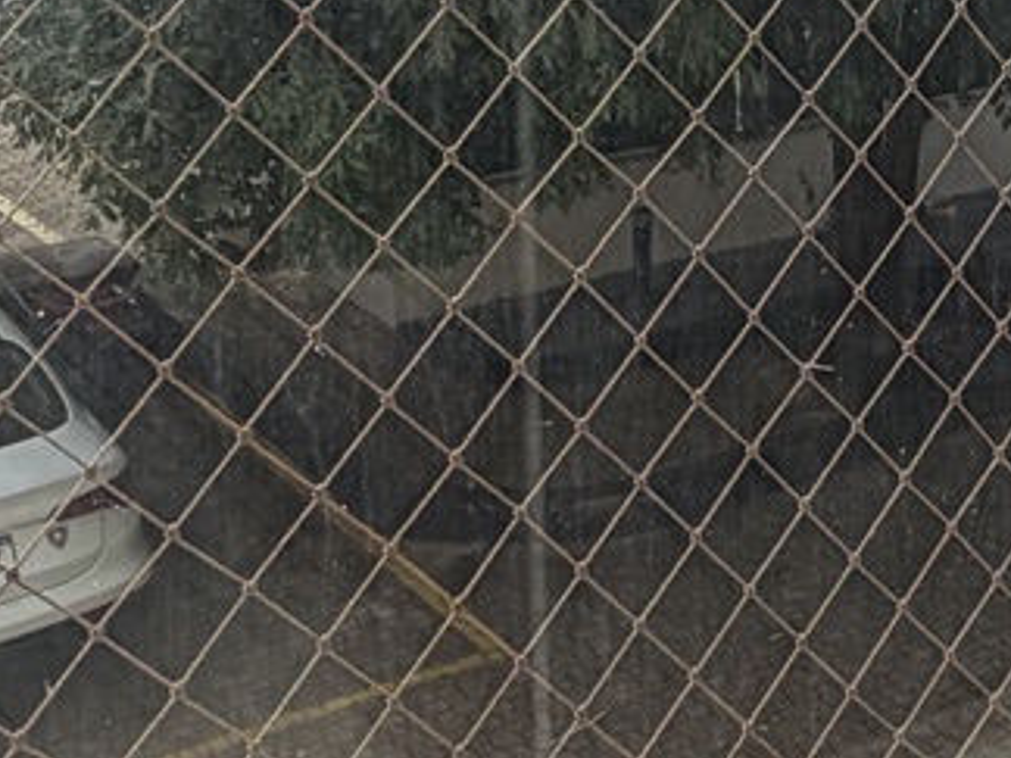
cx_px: 1267
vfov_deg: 16.8
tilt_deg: -6.0
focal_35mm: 83
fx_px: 2424
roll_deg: +0.3
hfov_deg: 21.6
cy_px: -215
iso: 40
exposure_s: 1/726
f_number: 2.2
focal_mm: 2.22
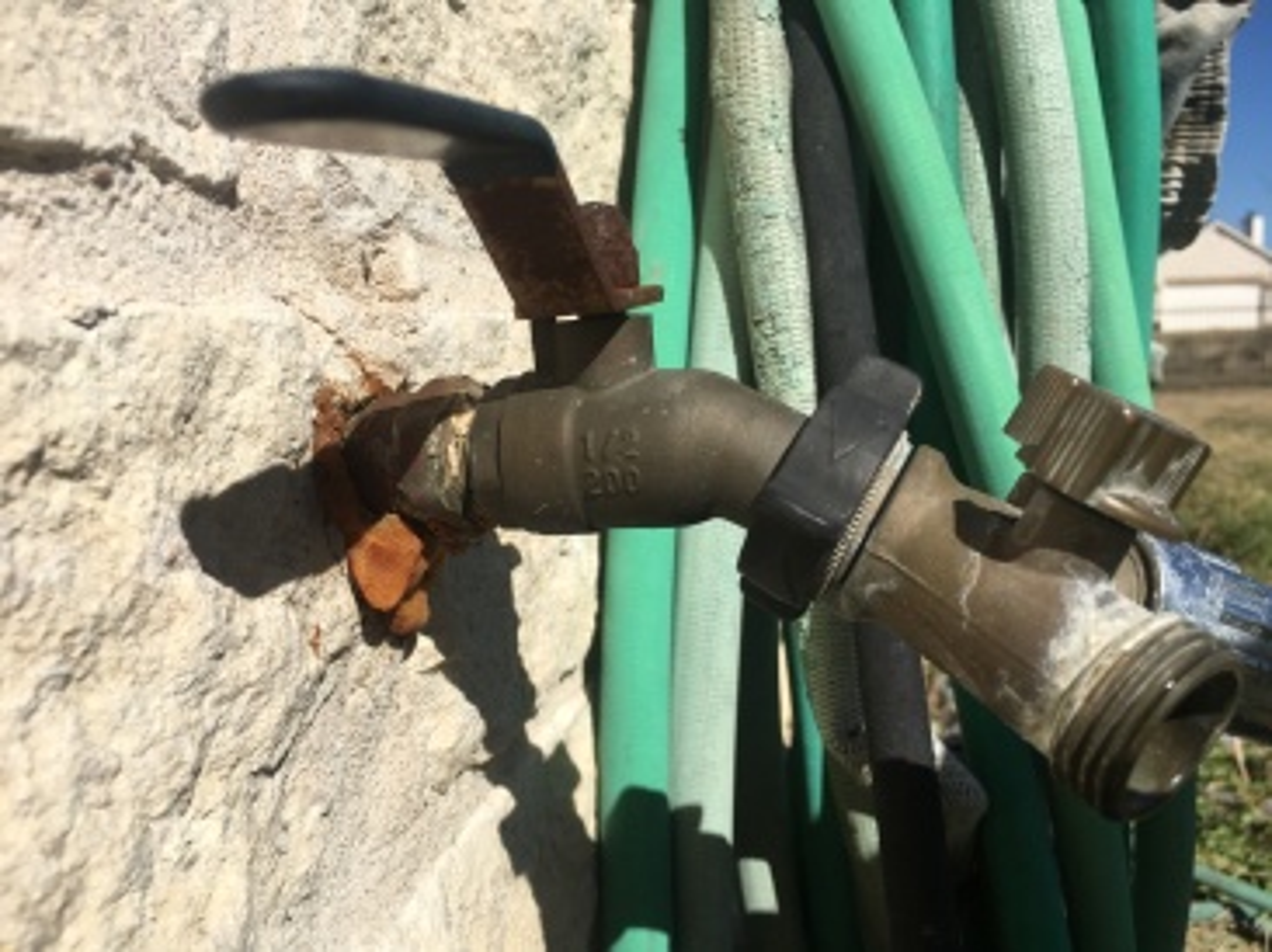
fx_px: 1065
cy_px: 476
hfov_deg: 61.7
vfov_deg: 48.2
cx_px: 636
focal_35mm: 29
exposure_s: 1/2849
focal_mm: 4.15
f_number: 2.2
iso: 25
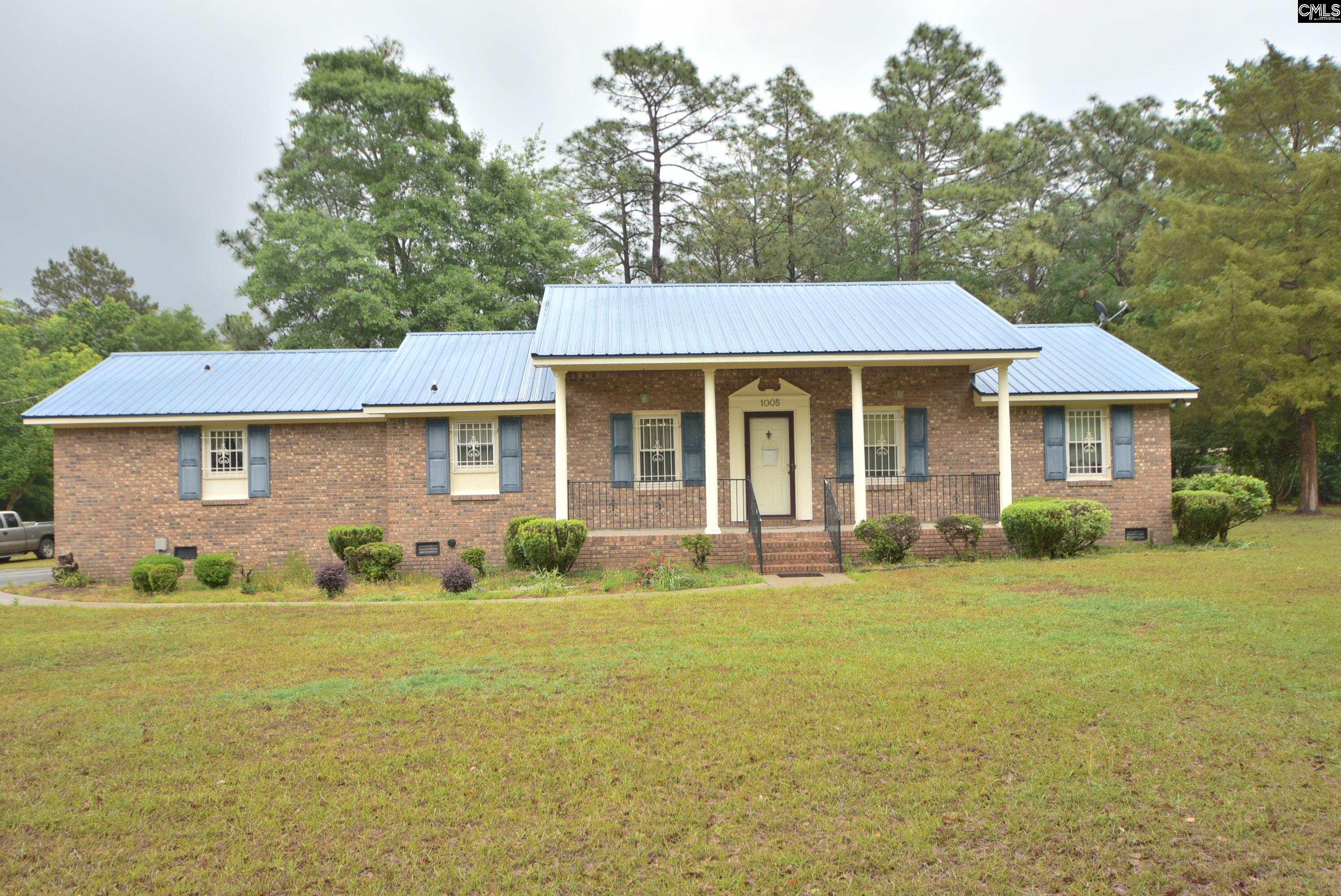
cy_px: 448
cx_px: 670
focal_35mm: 27
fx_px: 1006
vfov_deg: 48.0
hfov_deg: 67.3
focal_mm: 18
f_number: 4.2
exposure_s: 1/640
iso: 200
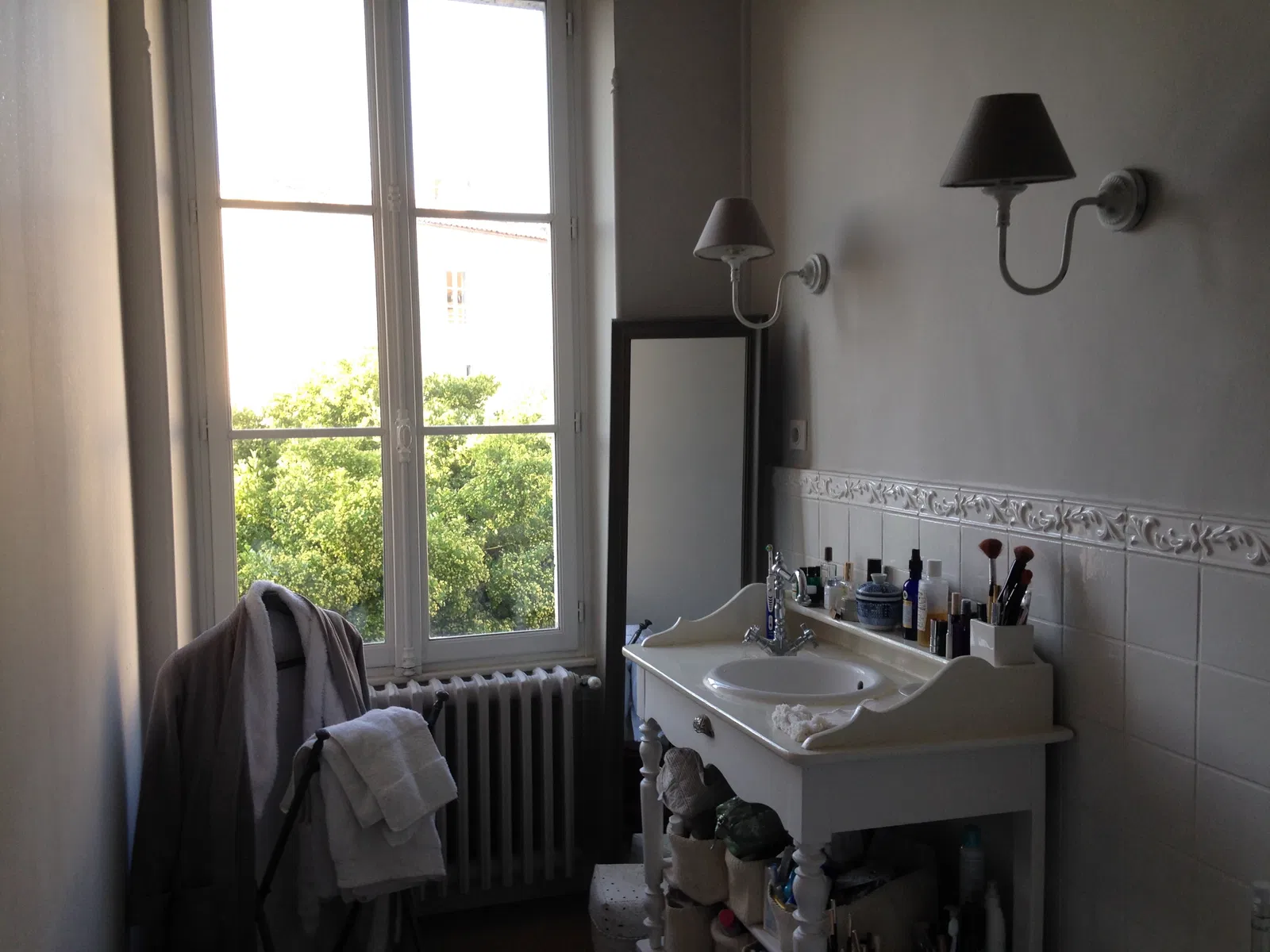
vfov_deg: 42.9
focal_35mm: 33
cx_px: 635
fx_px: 1211
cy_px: 476
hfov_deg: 55.4
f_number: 2.4
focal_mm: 4.12
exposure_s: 1/60
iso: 64
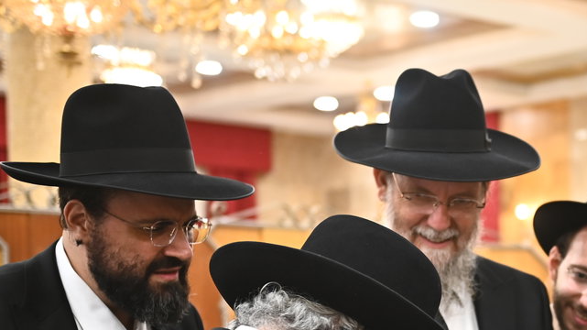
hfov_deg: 20.2
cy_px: 398
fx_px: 1603
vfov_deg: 11.5
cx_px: 575
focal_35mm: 103
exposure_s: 1/125
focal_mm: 45
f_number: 2.8
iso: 800
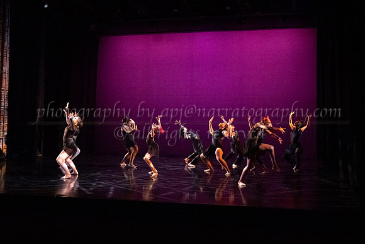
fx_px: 400
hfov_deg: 48.9
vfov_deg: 33.8
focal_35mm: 39
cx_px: 209
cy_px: 107
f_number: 4
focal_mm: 33.5
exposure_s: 1/160
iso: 6400
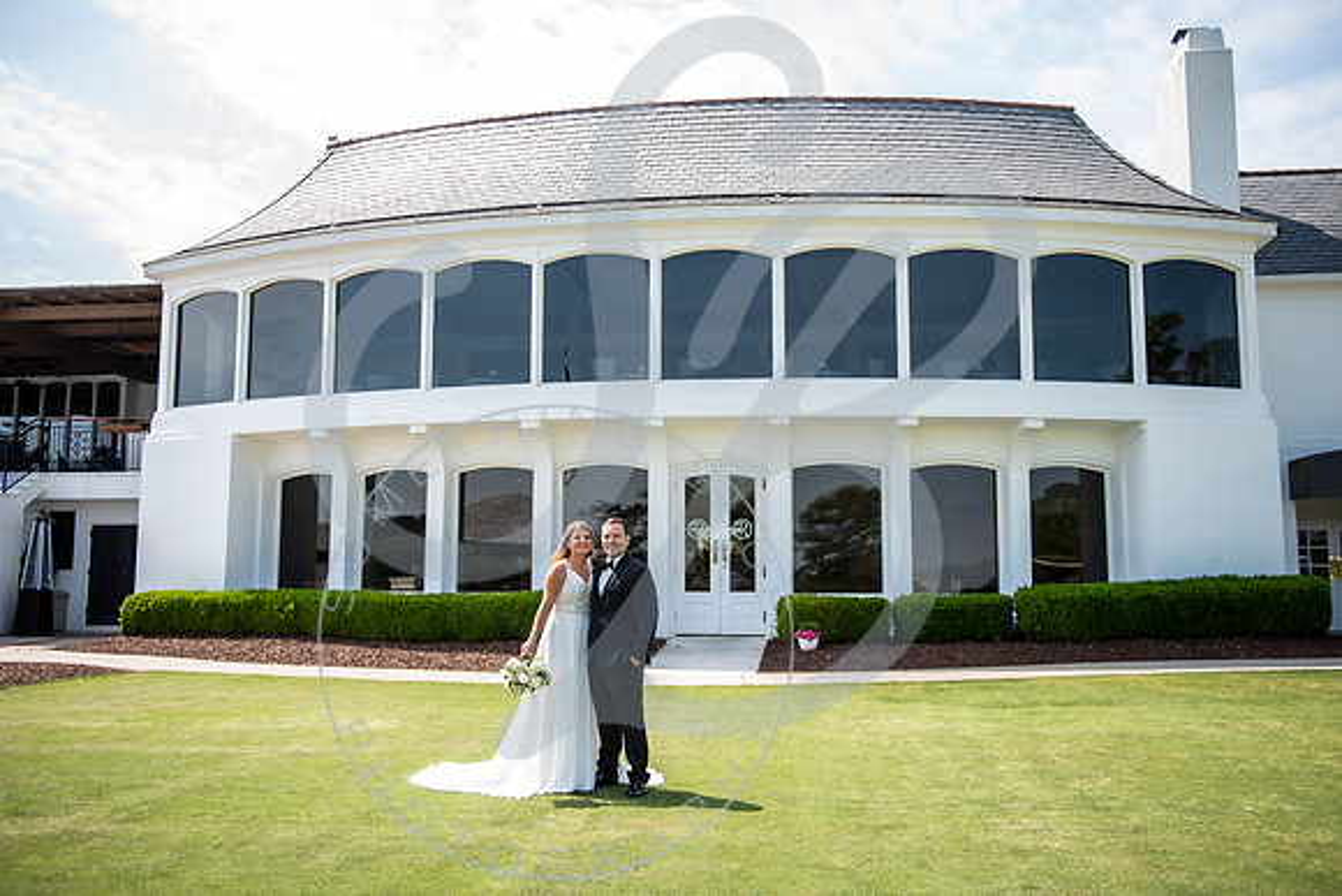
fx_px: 1224
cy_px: 448
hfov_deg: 57.5
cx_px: 661
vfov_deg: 40.2
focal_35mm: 33
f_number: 2.8
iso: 100
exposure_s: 1/800
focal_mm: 32
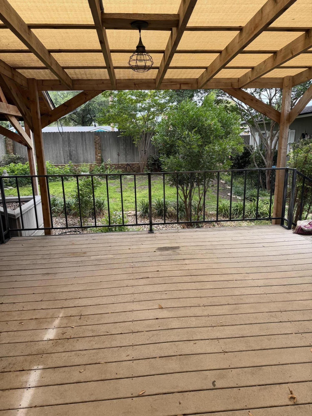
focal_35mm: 24
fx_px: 288
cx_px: 156
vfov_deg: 71.6
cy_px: 208
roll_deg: +0.4
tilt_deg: -13.0
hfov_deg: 56.8
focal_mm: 6.76
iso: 100
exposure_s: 1/742
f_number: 1.78
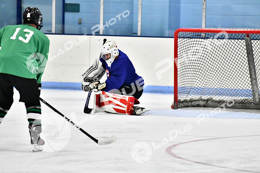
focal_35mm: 285
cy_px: 86
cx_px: 130
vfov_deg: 4.8
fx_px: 2059
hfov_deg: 7.2
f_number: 2.8
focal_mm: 190
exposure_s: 1/1600
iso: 8000
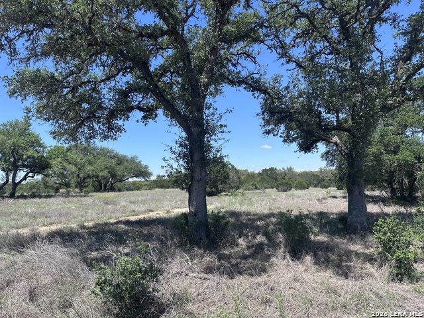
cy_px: 159
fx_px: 294
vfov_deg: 56.8
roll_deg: +1.7
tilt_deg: +6.3
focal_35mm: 24
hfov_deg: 71.6
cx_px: 212
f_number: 1.78
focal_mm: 6.86
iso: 80
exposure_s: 1/2967
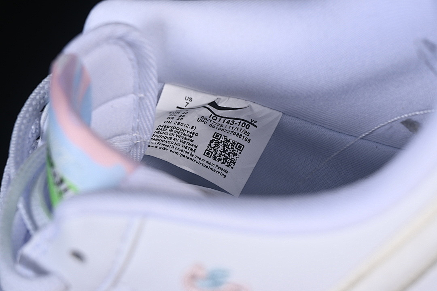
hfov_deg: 27.0
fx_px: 910
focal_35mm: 75
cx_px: 218
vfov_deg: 18.2
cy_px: 146
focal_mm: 50
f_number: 7.1
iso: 160
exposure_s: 1/100
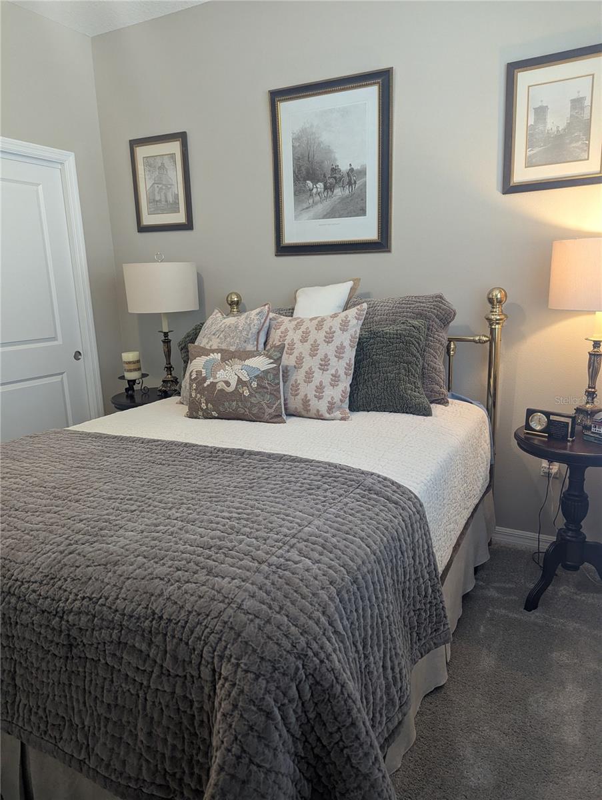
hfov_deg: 56.9
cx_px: 301
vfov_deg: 71.5
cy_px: 400
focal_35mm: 24
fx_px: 555
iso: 389
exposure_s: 1/120
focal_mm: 6.81
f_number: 1.85
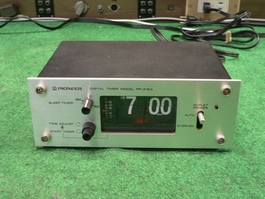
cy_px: 100
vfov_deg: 30.3
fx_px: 367
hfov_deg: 39.7
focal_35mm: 48
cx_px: 132
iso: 200
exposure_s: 1/10
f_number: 2.8
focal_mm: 8
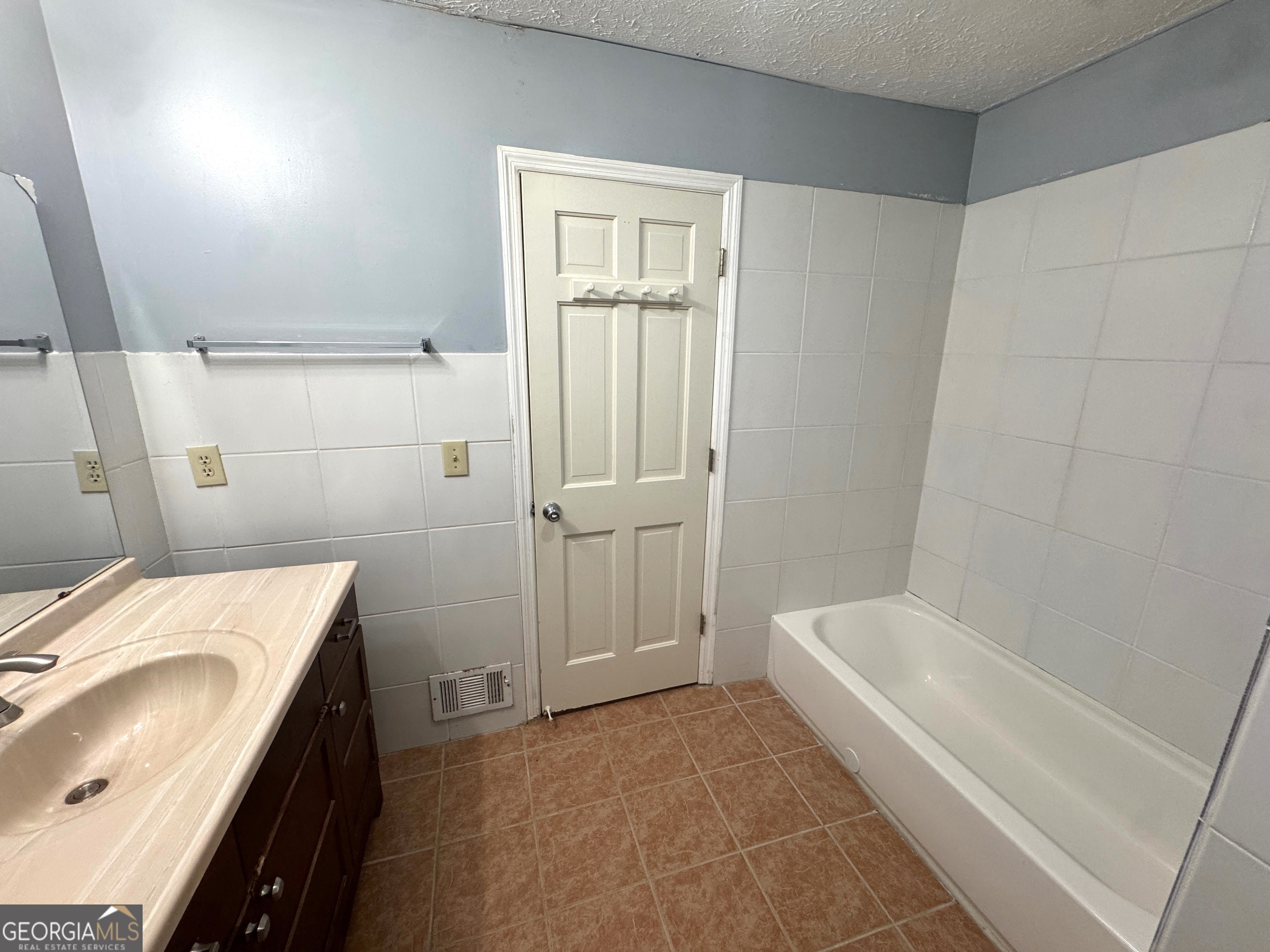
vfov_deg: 85.7
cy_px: 476
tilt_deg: -14.3
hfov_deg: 102.1
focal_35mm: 14
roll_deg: -1.4
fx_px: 514
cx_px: 635
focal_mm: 2.22
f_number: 2.2
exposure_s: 1/120
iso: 200
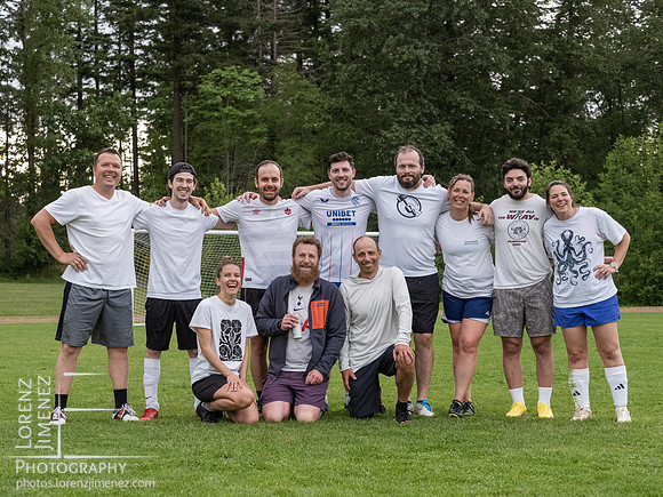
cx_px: 332
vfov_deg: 18.4
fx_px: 1532
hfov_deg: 24.4
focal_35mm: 80
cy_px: 248
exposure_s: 1/1000
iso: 2000
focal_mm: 40
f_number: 4
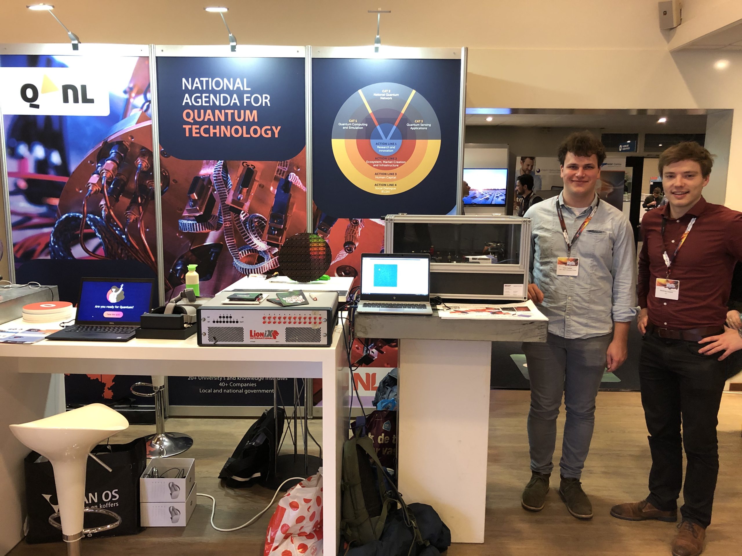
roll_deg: -0.8
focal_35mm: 28
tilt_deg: -8.0
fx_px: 600
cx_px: 371
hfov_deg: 63.4
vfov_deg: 49.7
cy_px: 278
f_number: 1.8
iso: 100
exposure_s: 1/17
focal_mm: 3.99
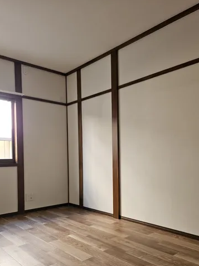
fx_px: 222
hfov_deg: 48.1
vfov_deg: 61.0
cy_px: 164
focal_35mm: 29
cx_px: 111
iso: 320
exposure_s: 1/120
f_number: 1.8
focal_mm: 5.4
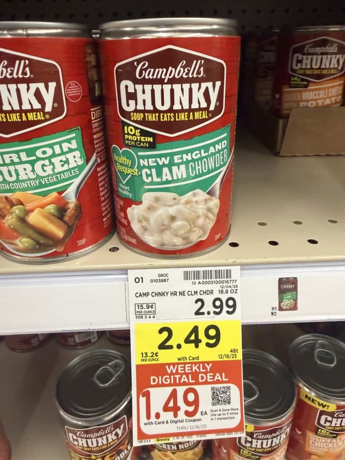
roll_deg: +1.1
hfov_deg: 56.8
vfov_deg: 71.6
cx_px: 172
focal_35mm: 24
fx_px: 319
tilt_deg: -27.1
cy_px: 230
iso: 250
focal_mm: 2.22
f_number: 2.2
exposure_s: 1/63
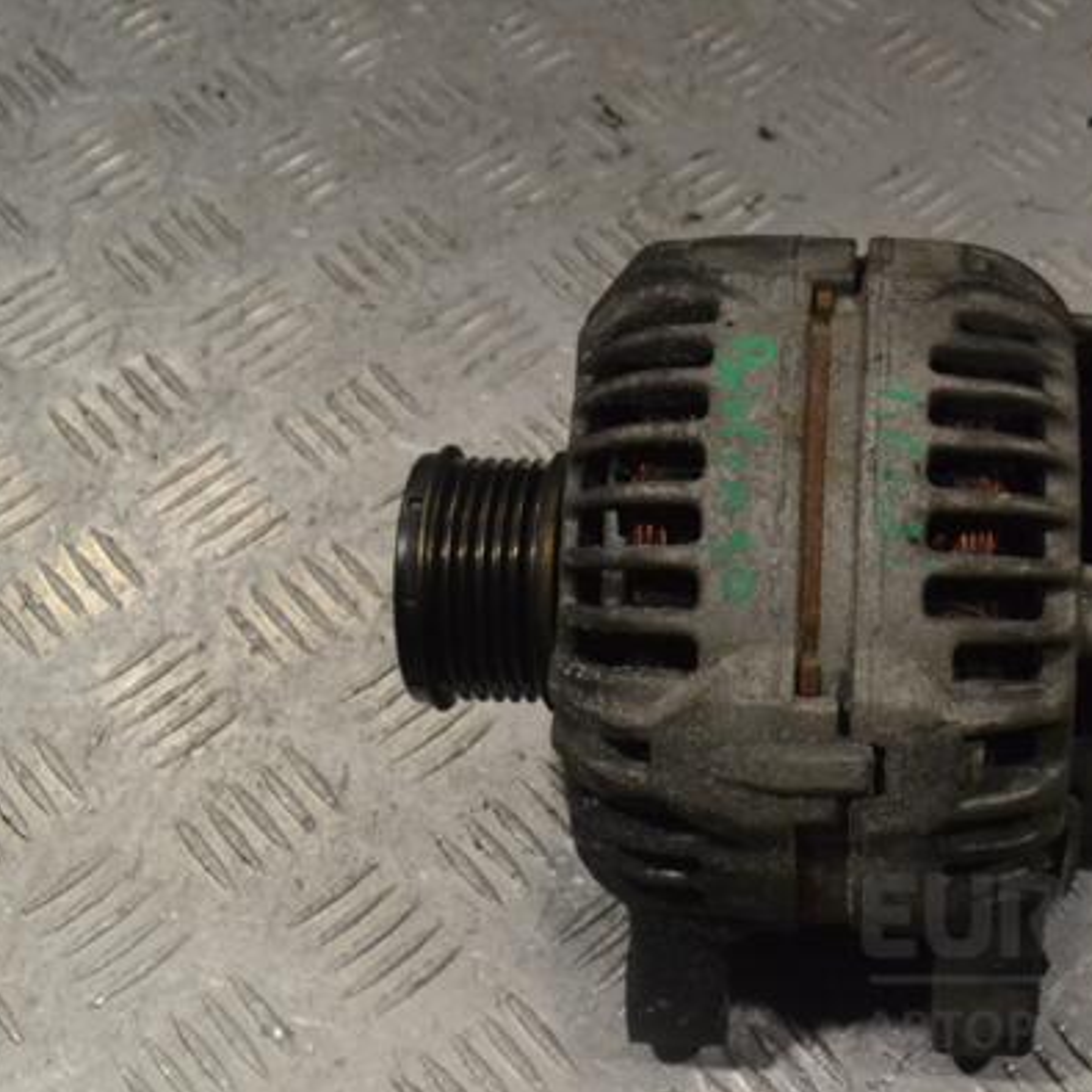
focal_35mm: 62
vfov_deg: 27.7
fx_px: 2213
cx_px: 810
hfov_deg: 27.4
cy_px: 547
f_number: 10
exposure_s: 1/400
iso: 3200
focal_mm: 32
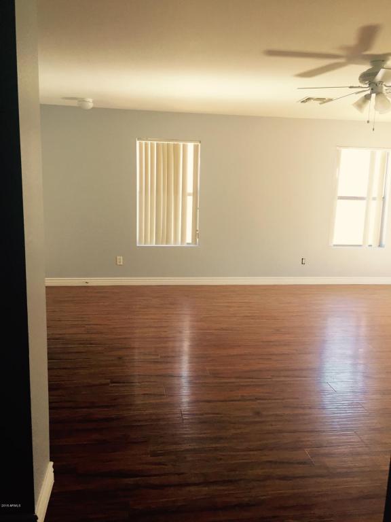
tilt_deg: -6.9
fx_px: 437
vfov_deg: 61.7
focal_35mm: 29
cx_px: 196
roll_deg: +0.0
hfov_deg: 48.2
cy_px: 261
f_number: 2.2
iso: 40
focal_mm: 4.15
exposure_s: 1/30
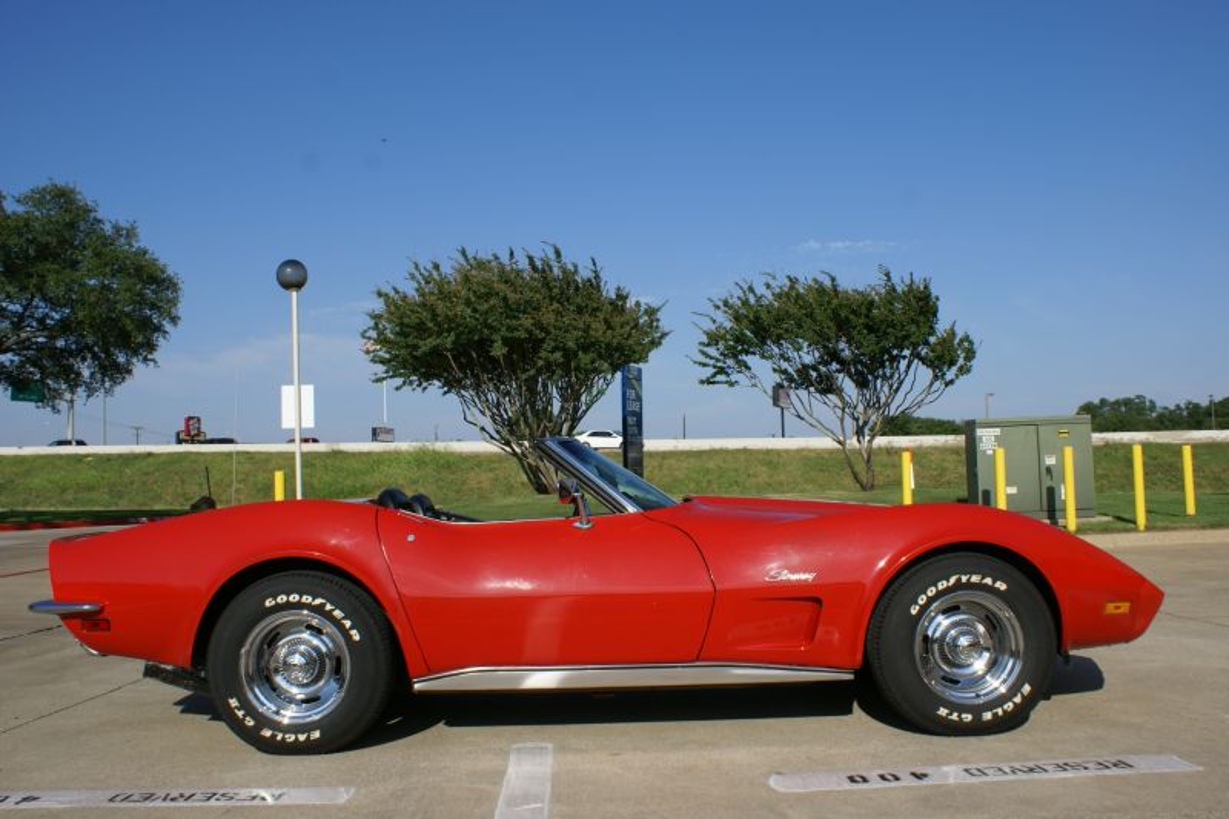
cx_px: 614
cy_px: 410
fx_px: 1024
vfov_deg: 43.6
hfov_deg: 61.9
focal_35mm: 30
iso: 100
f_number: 10
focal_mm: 20
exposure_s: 1/320
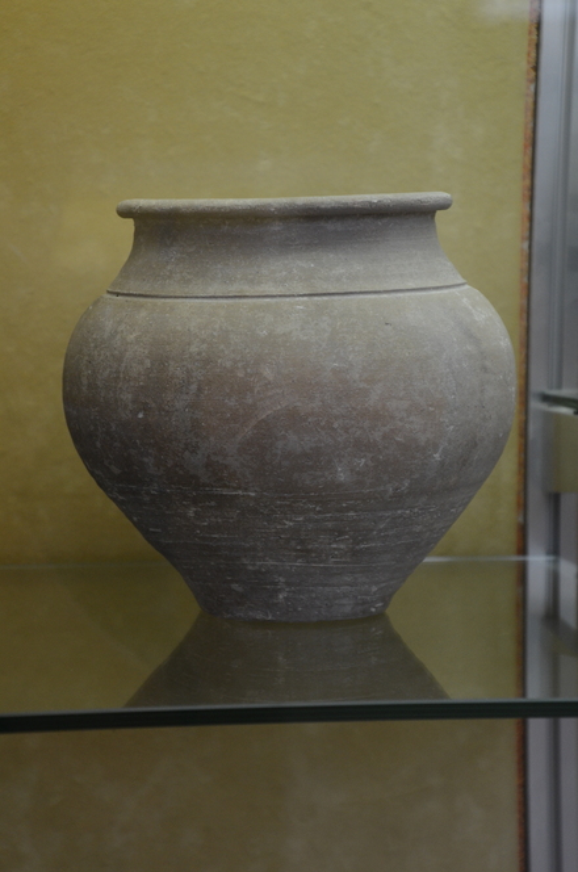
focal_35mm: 87
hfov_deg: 15.6
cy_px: 436
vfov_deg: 23.4
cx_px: 289
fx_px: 2104
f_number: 5
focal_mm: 58
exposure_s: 1/200
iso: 1000
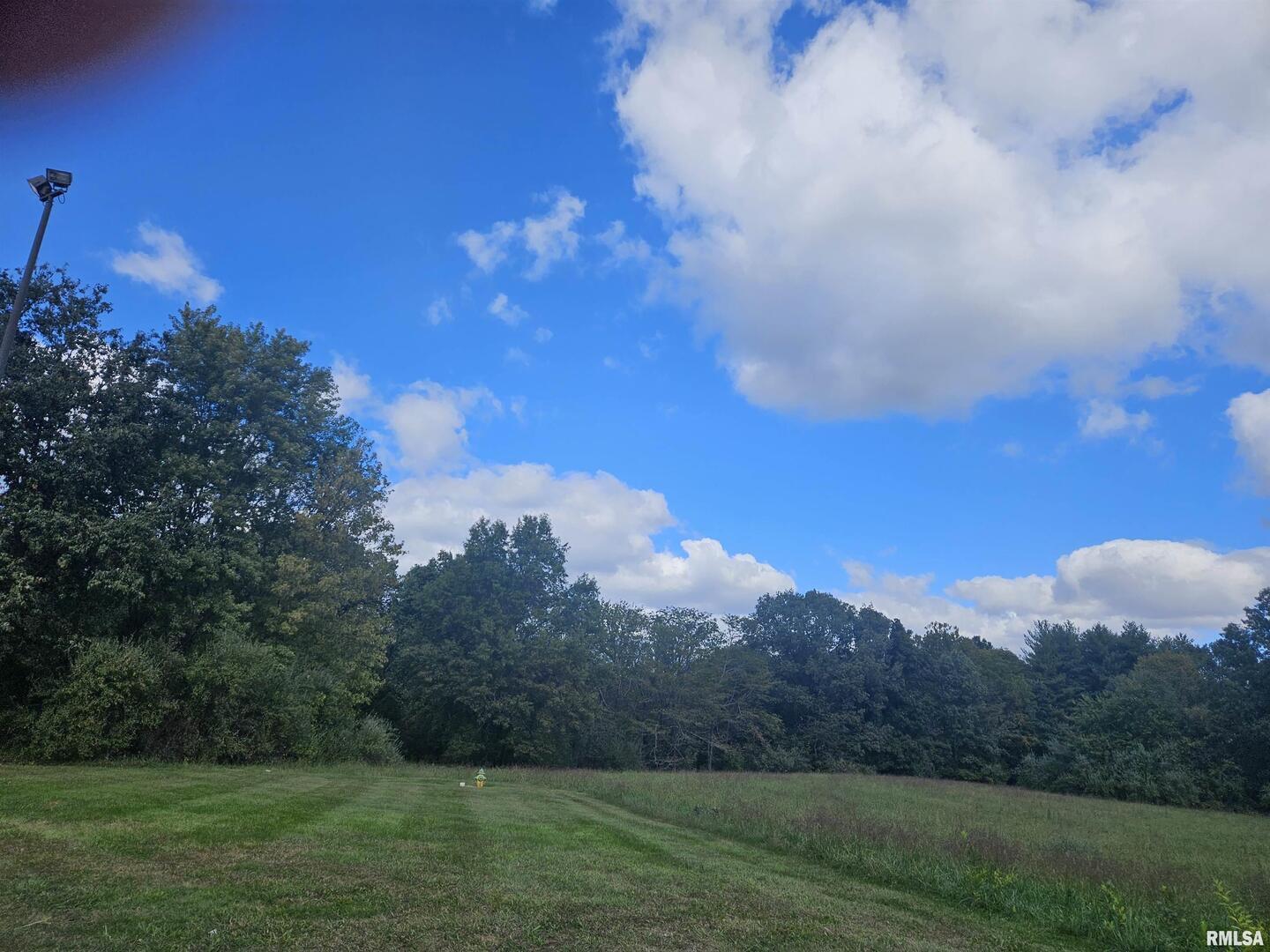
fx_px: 844
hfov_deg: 73.9
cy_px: 476
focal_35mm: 23
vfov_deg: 58.9
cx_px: 635
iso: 25
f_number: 1.8
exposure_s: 1/2650
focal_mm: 5.4
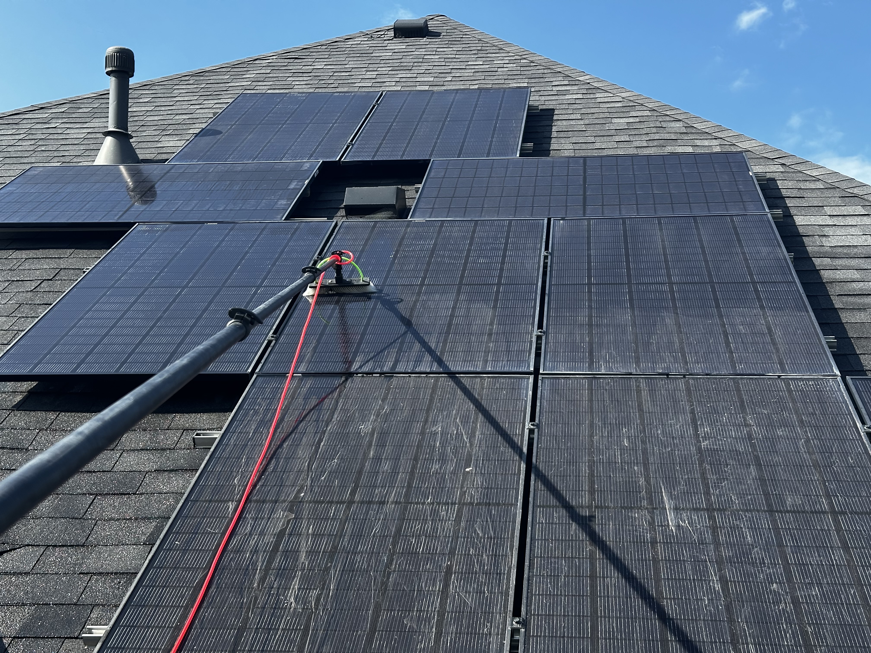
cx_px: 436
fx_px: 1208
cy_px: 326
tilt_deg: +16.2
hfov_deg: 39.7
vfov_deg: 30.3
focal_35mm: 48
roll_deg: -1.6
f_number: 1.78
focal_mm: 6.86
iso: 64
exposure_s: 1/1289
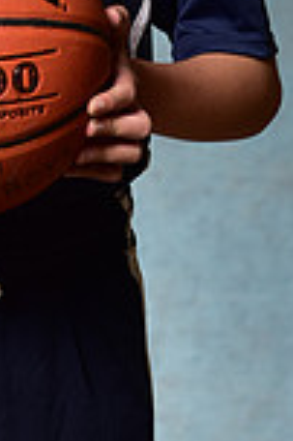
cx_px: -59
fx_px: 3267
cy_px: -203
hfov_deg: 5.1
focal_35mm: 267
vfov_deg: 7.6
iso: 100
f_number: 4.5
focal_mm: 70
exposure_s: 1/200
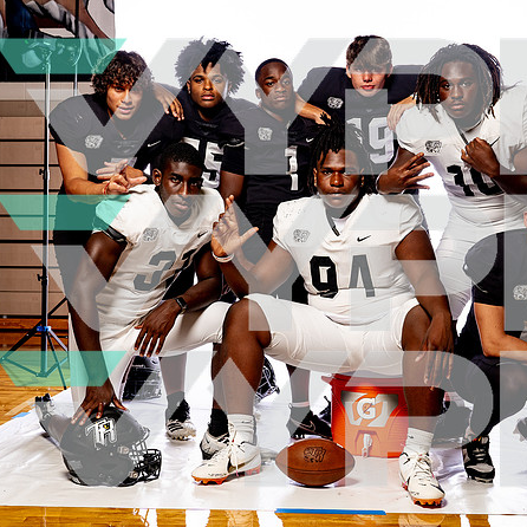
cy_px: 254
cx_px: 258
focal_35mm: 52
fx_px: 896
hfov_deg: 32.8
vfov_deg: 32.8
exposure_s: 1/250
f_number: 7.1
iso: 250
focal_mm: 38
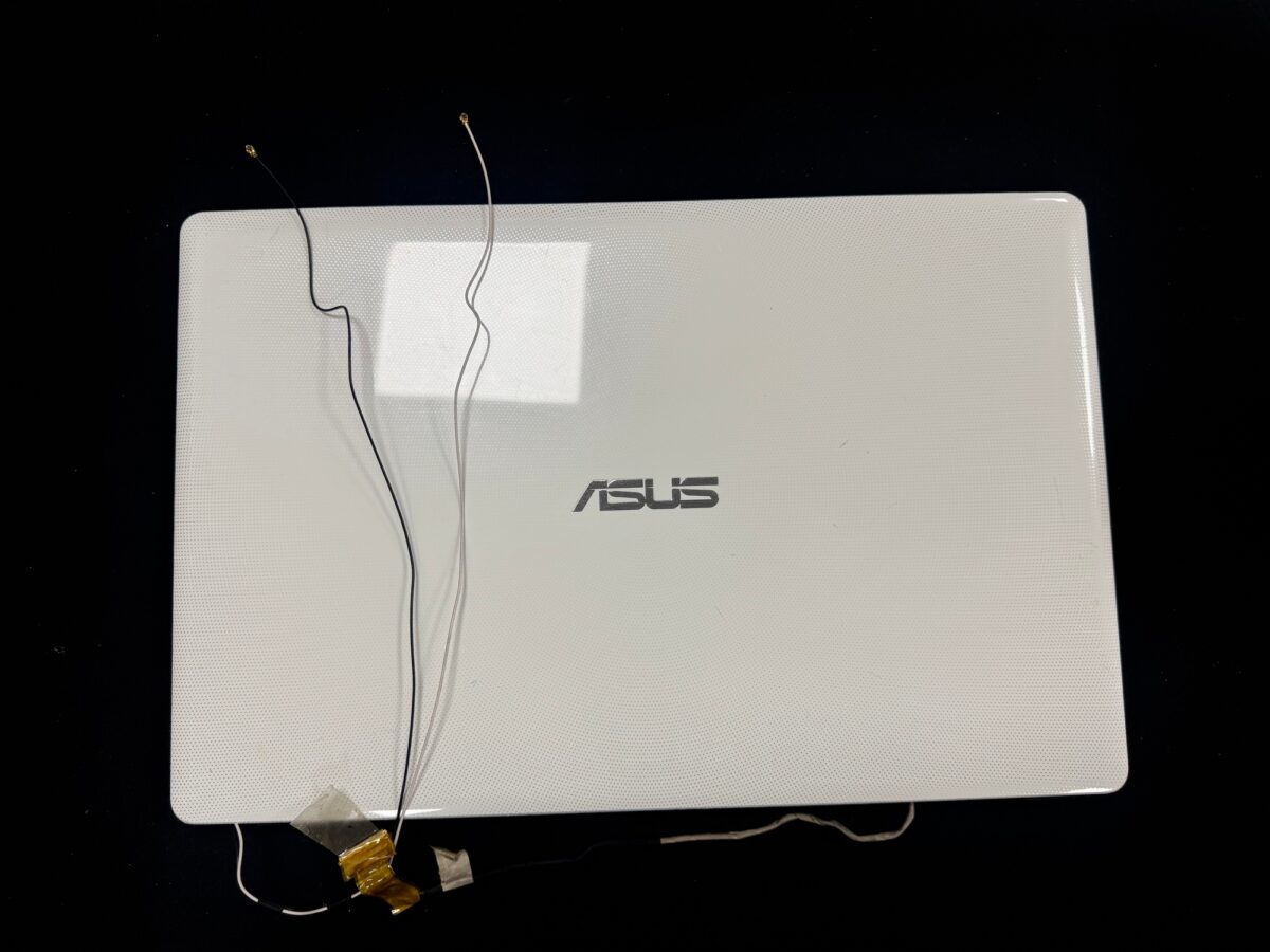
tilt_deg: -88.9
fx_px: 881
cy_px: 476
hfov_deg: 71.6
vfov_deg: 56.8
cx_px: 635
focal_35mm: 24
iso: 64
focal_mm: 6.76
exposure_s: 1/100
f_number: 1.78
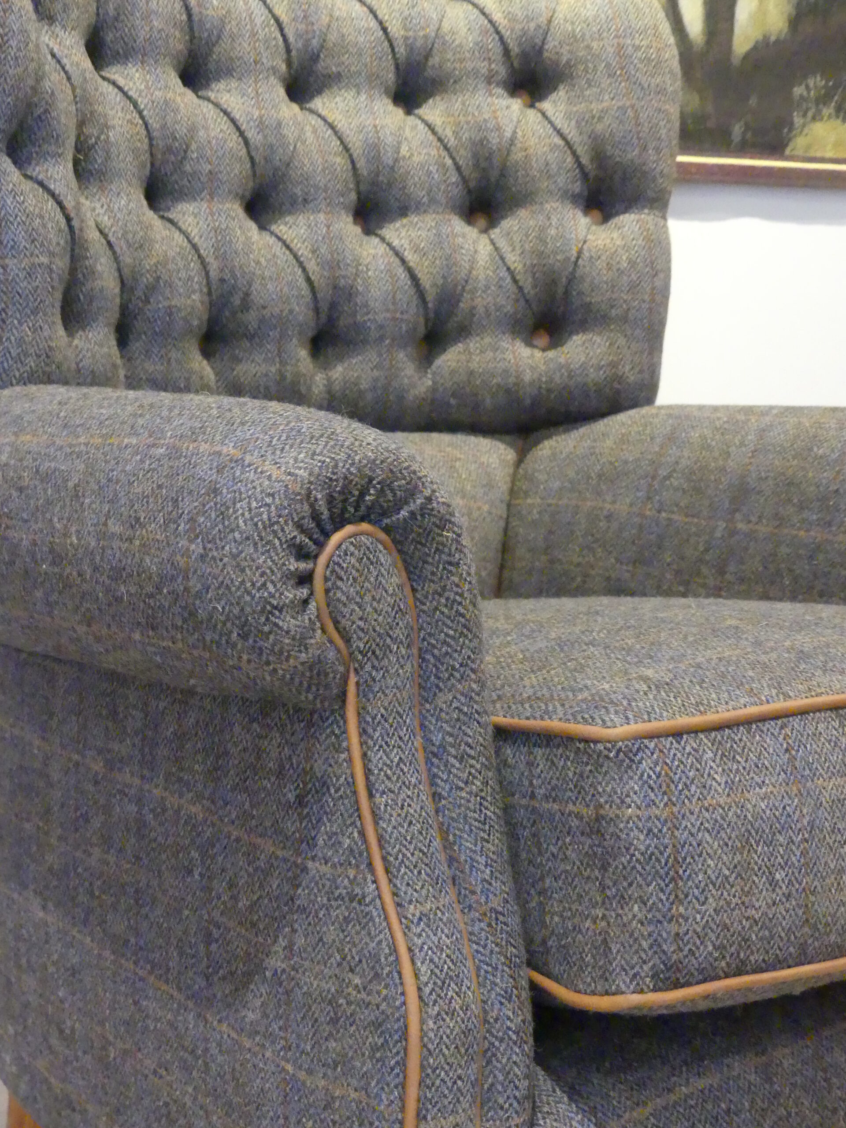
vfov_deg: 35.5
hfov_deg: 27.0
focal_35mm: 54
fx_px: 1760
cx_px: 423
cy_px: 564
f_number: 2.8
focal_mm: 9.8
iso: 3200
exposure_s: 1/80
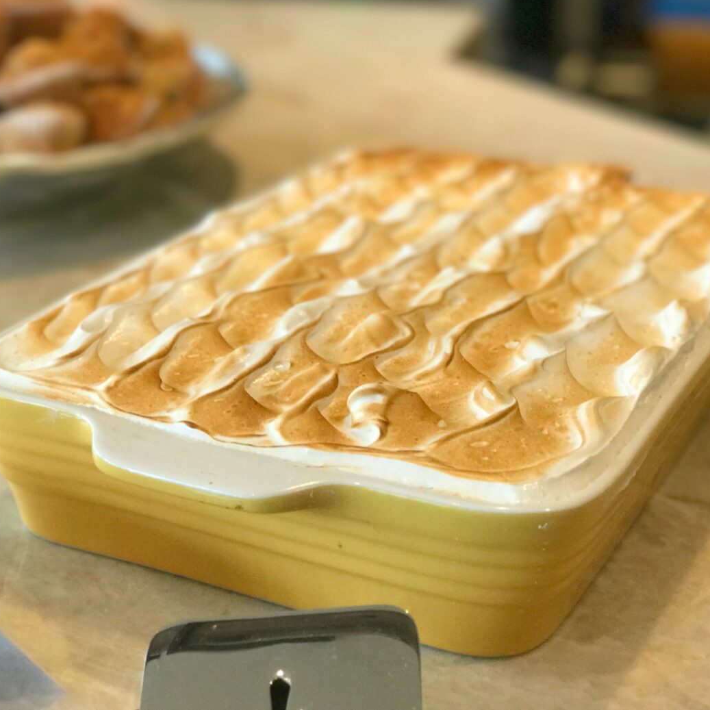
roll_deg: -1.6
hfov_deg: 25.4
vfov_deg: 25.4
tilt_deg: -21.2
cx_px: 348
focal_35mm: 68
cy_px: 351
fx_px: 1578
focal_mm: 6.6
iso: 160
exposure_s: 1/60
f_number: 2.8
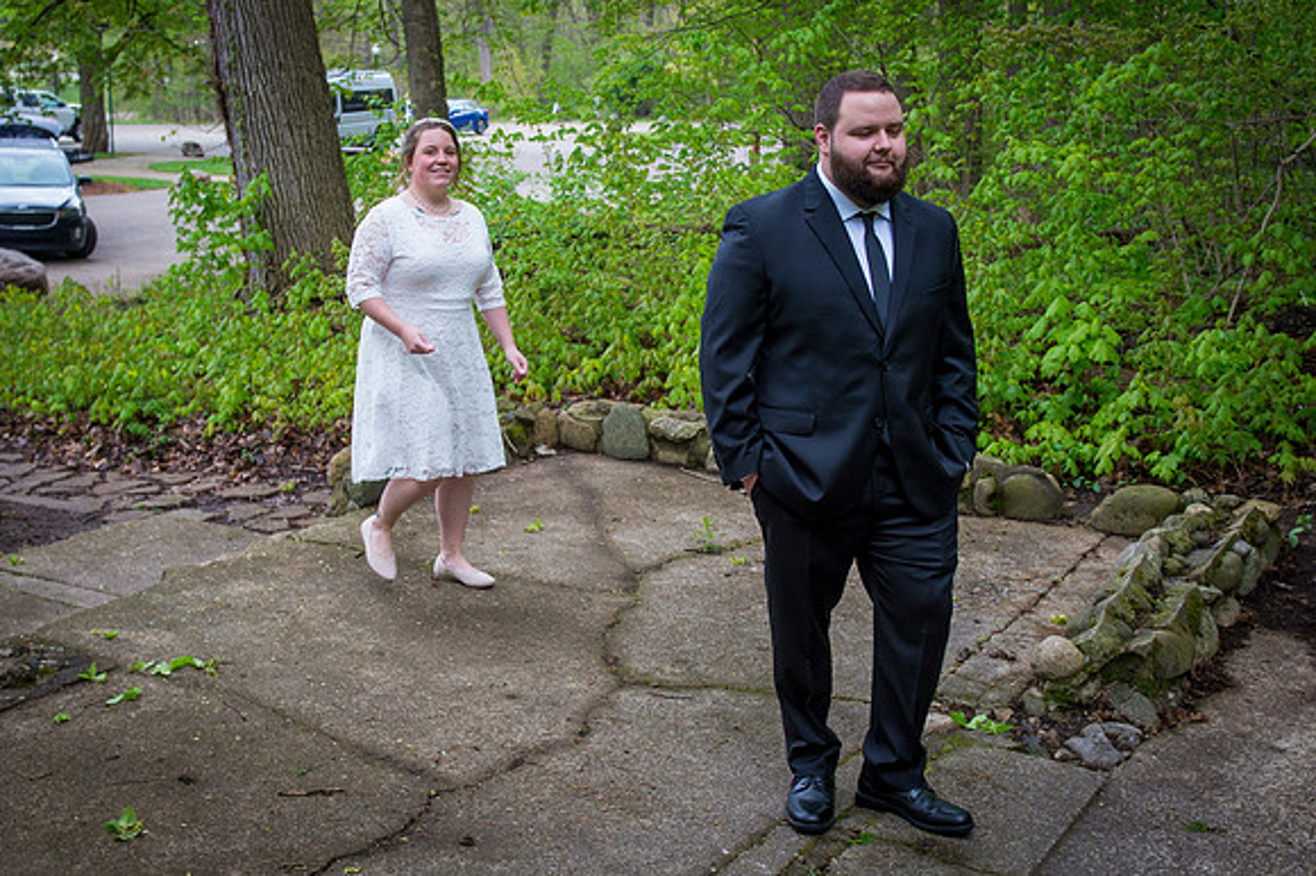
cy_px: 432
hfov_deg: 40.8
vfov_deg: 27.8
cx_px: 640
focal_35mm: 48
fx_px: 1769
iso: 400
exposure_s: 1/180
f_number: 4
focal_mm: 32
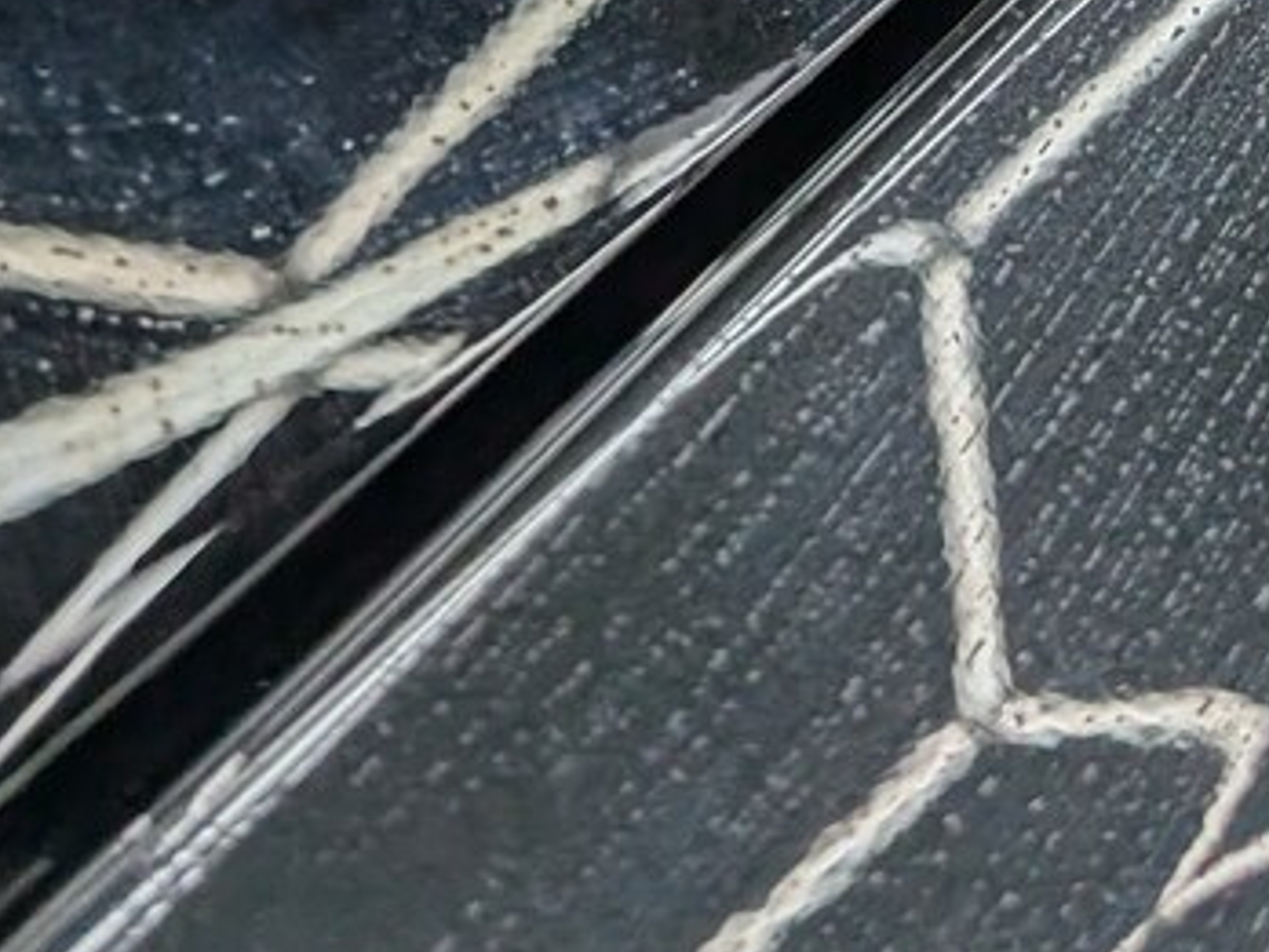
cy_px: -379
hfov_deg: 28.1
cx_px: 576
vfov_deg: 19.2
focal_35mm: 69
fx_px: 2529
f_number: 1.7
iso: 55
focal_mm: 4.53
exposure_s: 1/240
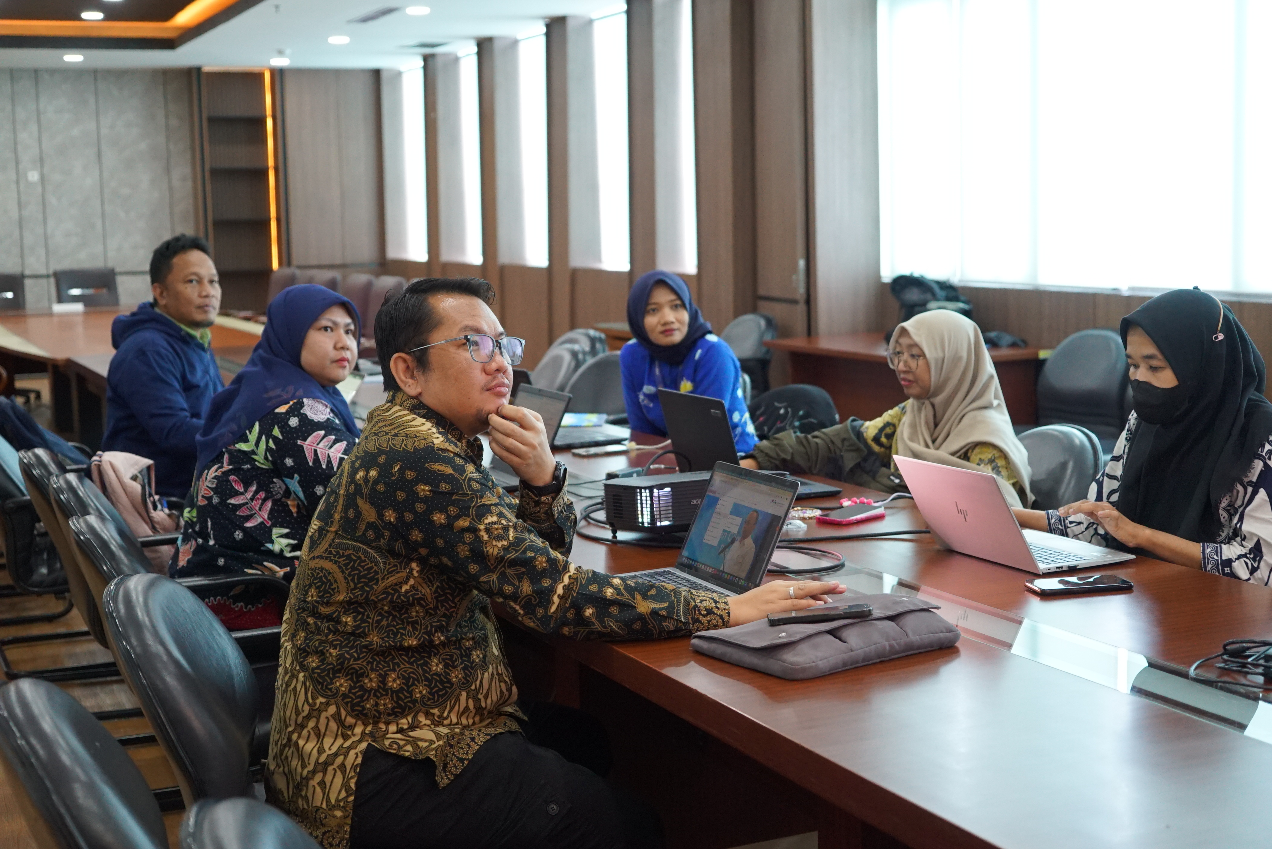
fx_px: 1662
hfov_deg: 41.9
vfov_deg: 28.7
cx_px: 636
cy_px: 424
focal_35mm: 47
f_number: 4
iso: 4000
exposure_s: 1/160
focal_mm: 47
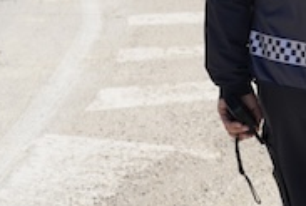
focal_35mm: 176
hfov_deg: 11.6
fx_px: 1500
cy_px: -220
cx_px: 108
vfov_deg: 7.5
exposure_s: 1/640
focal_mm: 39
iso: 100
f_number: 4.5
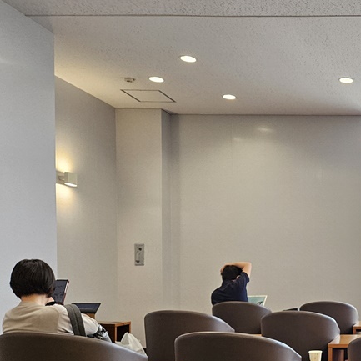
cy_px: 278
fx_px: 555
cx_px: 416
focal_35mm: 47
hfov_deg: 31.2
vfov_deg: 35.1
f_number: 1.8
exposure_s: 1/359
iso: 250
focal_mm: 5.4
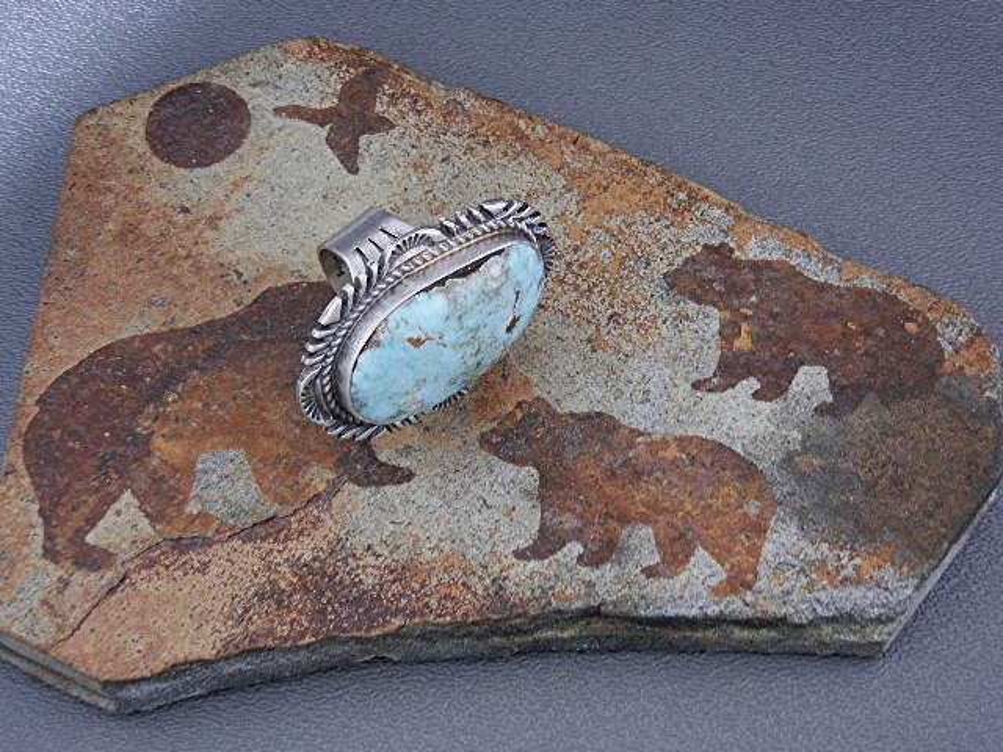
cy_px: 376
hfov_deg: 32.7
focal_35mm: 59
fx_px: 1710
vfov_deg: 24.8
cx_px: 502
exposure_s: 1/4.9
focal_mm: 10.6
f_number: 4
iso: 200
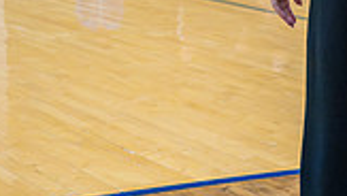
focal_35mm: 109
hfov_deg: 17.2
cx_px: 556
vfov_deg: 10.6
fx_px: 1004
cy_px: -132
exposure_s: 1/1000
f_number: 2.8
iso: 4000
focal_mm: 24
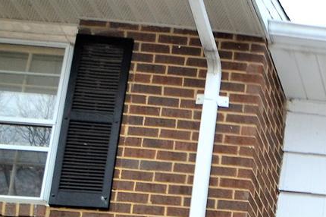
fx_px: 744
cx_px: 628
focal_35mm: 82
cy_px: 500
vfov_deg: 13.1
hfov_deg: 18.1
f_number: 5
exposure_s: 1/100
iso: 400
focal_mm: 11.5
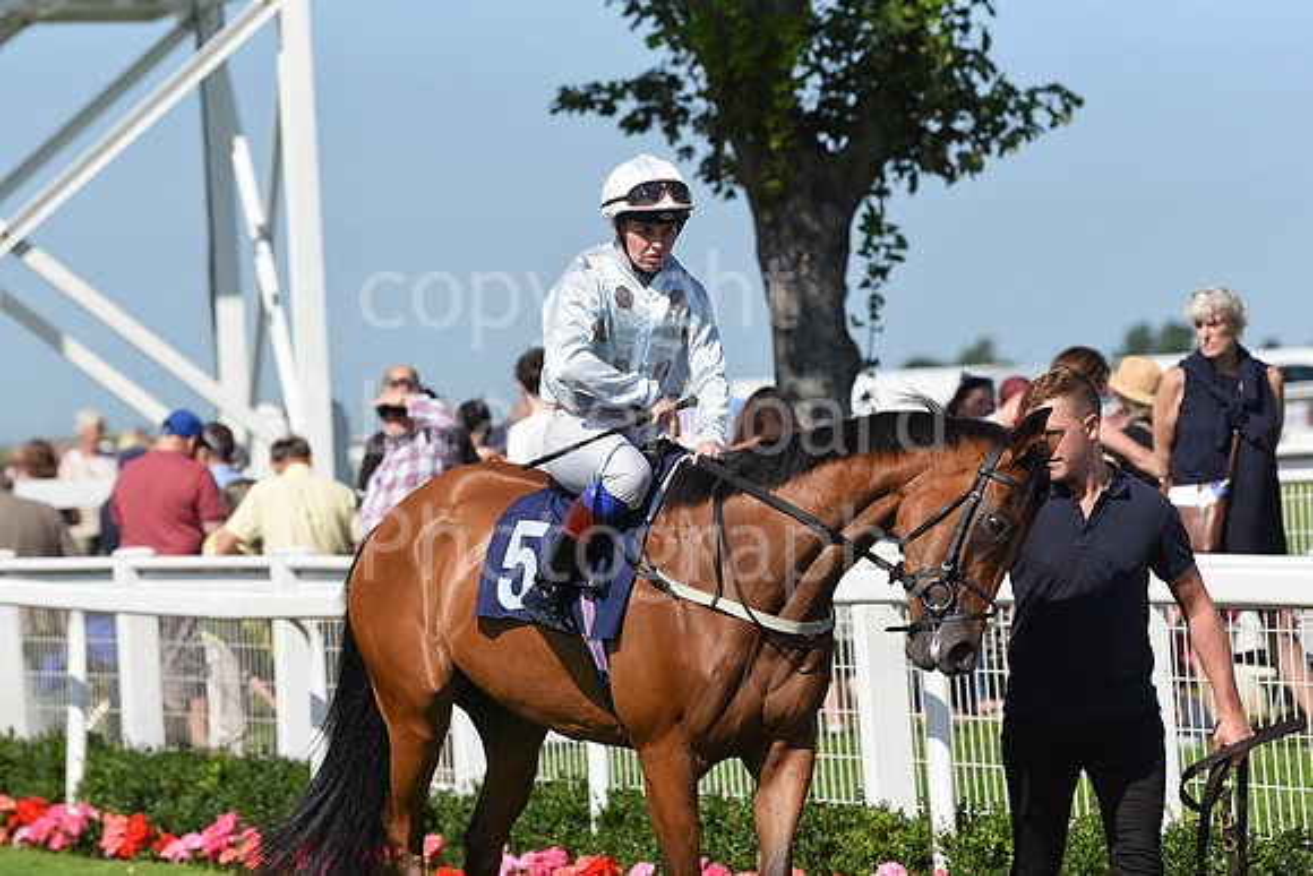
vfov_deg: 6.9
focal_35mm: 200
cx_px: 656
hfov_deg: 10.3
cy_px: 438
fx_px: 7296
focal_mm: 200
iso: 400
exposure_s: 1/4000
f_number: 5.6
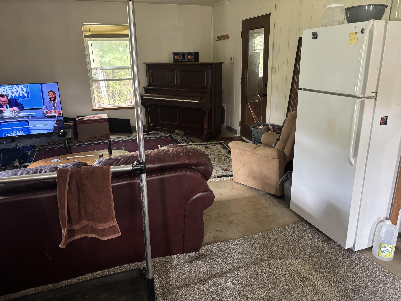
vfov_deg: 53.1
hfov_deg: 67.3
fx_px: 301
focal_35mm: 26
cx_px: 200
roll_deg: +0.9
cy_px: 150
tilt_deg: -17.3
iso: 400
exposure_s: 1/40
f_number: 1.6
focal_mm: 5.96
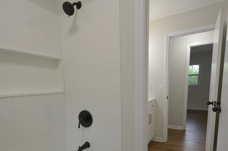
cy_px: 103
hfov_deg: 81.1
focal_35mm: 21
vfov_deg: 57.7
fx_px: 133
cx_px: 103
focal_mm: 10
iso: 200
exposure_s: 1/10
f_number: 9
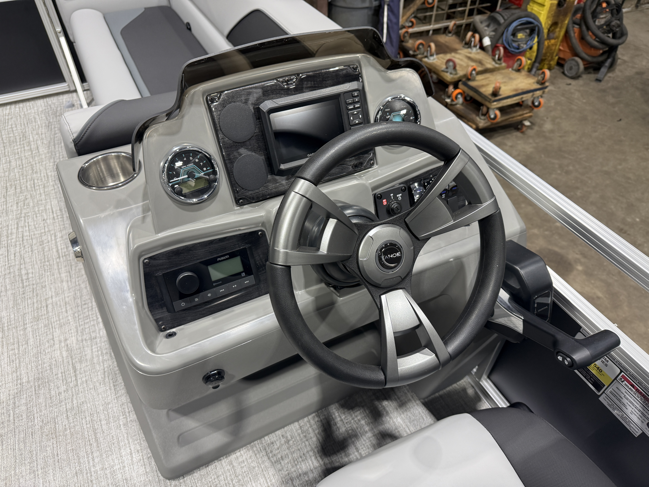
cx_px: 324
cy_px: 244
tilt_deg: -42.6
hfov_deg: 71.6
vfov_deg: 56.8
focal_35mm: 24
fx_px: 450
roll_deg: +2.7
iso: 160
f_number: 1.78
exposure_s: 1/120
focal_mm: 6.76
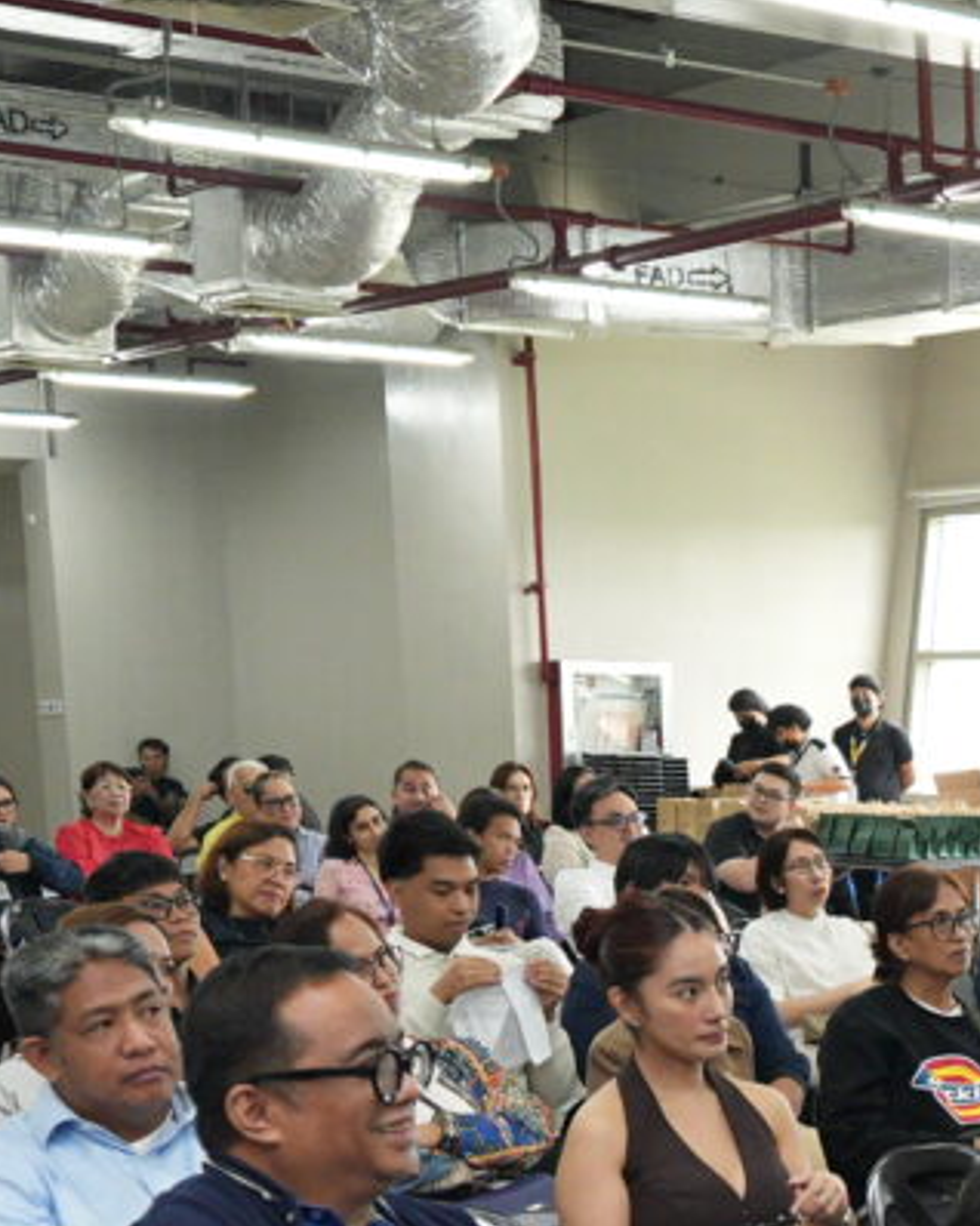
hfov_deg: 16.2
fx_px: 3120
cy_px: 1352
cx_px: 1504
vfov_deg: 21.1
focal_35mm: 86
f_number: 2.8
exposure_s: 1/250
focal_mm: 19
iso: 2500
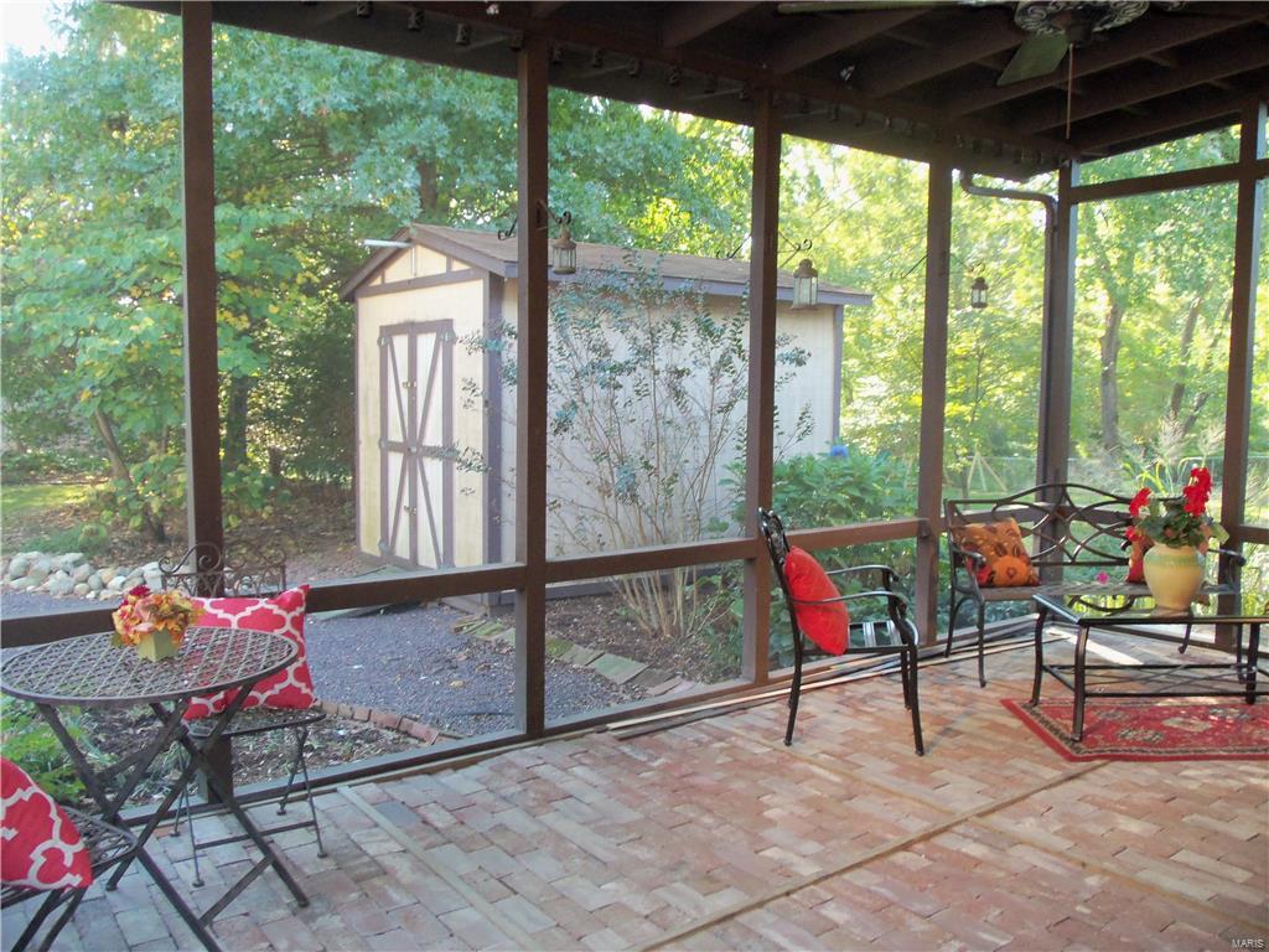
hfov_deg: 61.7
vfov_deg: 48.2
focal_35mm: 29
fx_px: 1063
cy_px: 476
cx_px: 634
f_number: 3.4
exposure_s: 1/30
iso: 160
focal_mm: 5.2
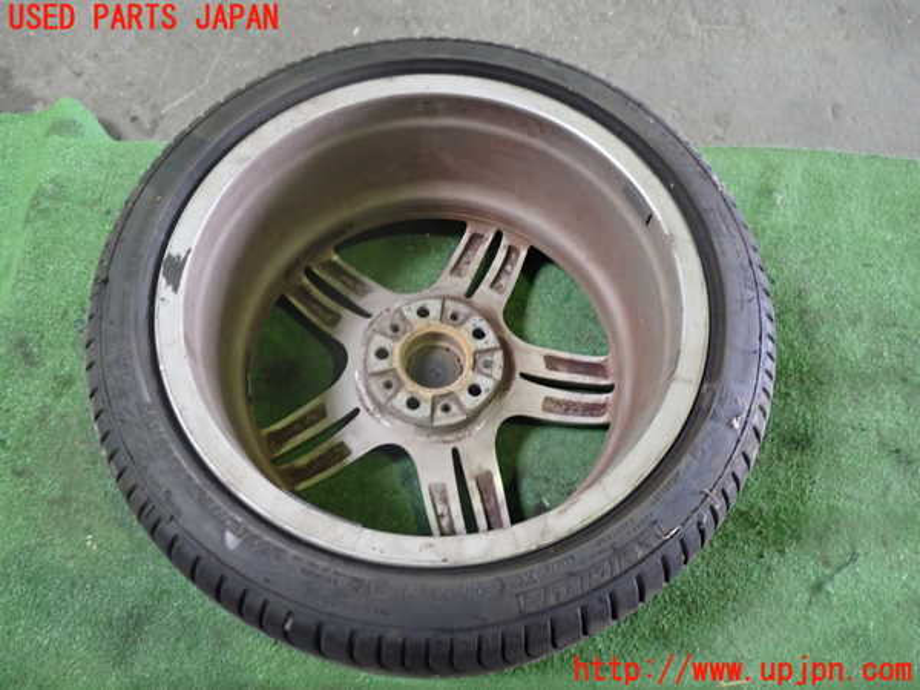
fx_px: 797
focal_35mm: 30
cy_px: 345
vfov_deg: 46.8
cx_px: 460
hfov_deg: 60.0
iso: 640
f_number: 2.3
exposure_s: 1/30
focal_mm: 5.4
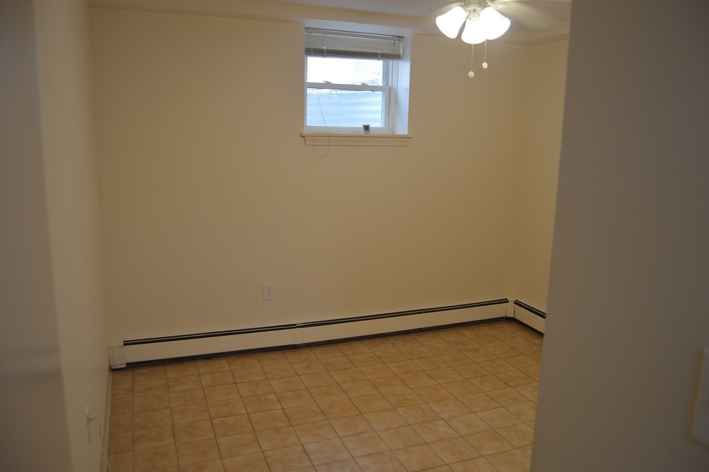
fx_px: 531
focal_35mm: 27
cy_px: 236
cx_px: 354
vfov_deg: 47.9
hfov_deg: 67.4
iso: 400
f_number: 4
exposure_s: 1/60
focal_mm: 18
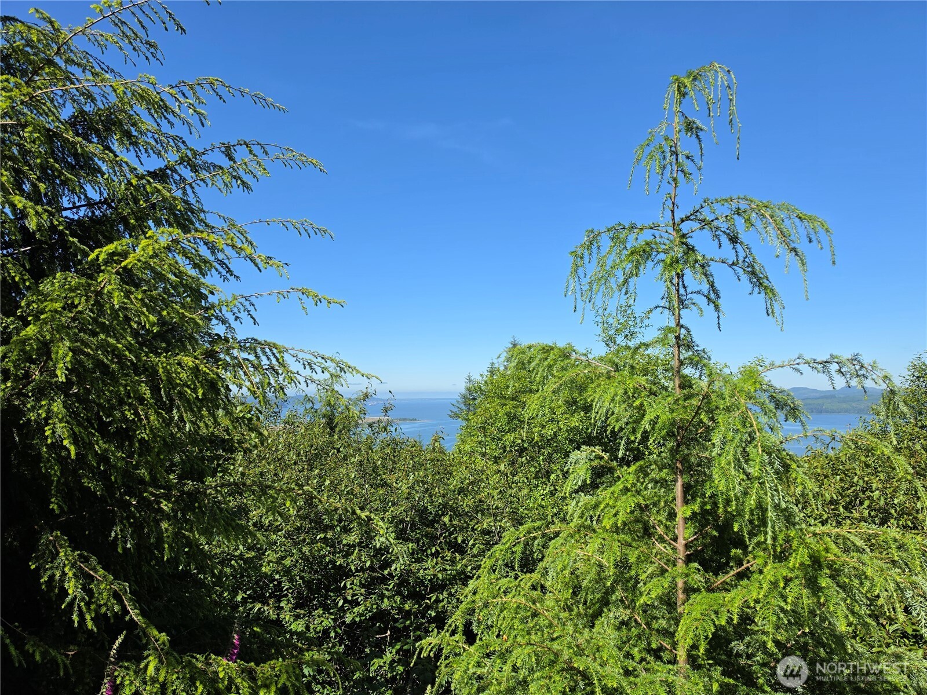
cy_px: 348
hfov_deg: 73.9
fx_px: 616
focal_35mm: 23
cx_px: 464
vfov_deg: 58.9
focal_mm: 6.5
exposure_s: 1/5445
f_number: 1.4
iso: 64
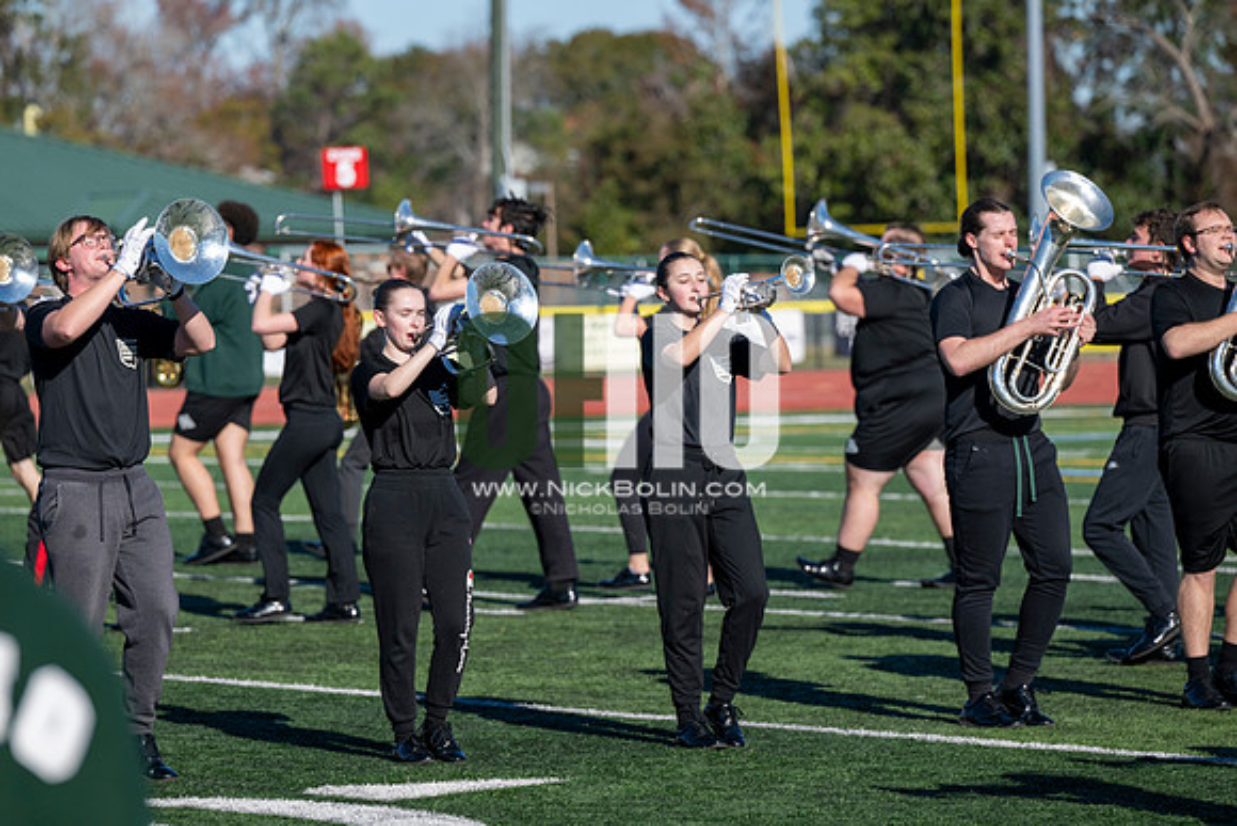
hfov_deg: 10.8
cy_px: 413
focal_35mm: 190
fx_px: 6530
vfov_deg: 7.2
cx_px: 618
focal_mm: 190
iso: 320
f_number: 5
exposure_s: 1/2000
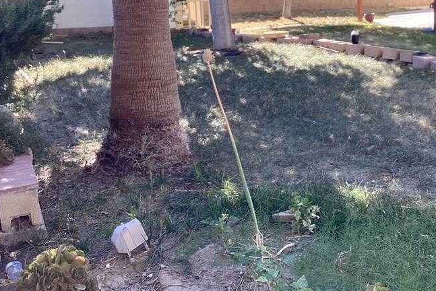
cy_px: 60
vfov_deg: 26.1
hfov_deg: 38.0
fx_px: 618
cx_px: 321
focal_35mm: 51
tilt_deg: -9.2
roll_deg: +0.9
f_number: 2.4
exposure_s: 1/120
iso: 25
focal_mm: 3.3
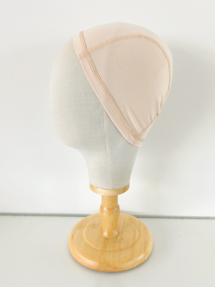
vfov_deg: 56.8
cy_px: 144
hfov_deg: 44.2
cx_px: 108
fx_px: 265
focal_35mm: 32
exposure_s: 1/40
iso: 50
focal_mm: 6.14
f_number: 1.65
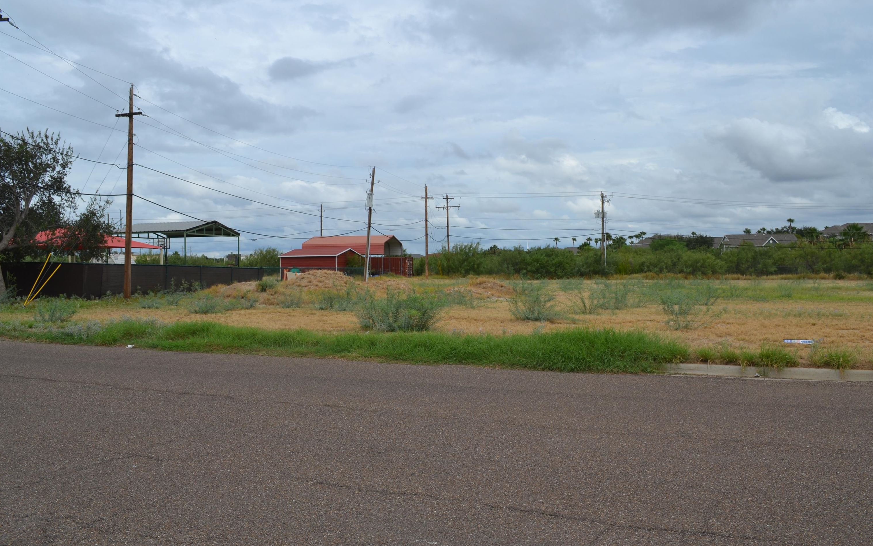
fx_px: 666
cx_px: 443
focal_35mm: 28
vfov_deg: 44.5
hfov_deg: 66.5
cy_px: 258
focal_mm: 18
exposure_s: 1/250
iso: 100
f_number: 8
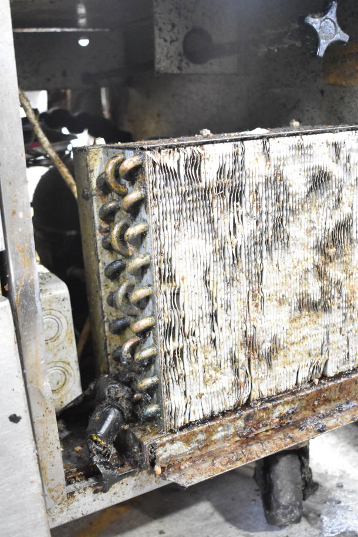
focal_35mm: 44
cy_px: 268
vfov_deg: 45.0
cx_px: 179
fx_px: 649
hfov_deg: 30.8
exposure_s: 1/80
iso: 6400
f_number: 4.5
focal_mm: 29
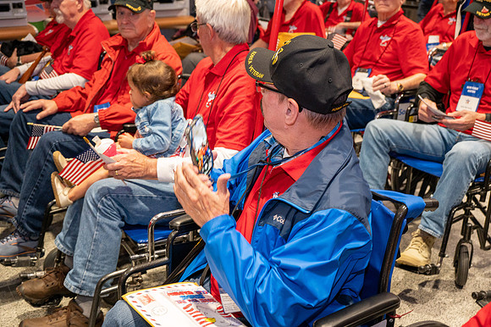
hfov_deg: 46.4
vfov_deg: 31.9
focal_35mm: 42
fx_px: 572
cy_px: 164
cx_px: 246
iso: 2200
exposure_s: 1/60
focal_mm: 42
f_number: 5
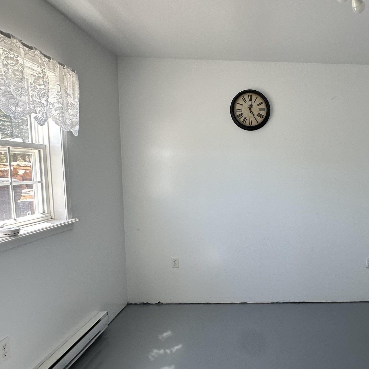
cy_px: 205
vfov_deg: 60.8
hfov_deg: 58.1
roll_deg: -1.5
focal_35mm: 26
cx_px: 273
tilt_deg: -5.5
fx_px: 314
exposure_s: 1/99
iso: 80
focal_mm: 2.22
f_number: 2.2
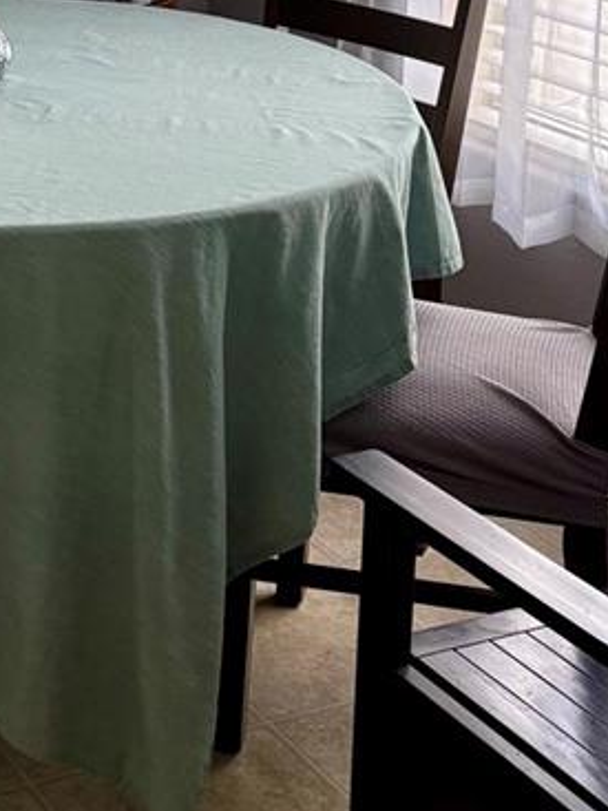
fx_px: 1992
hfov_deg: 16.9
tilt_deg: -8.3
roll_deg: -1.5
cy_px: -126
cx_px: -22
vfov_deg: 21.6
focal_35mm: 85
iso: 125
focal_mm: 5.96
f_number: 1.6
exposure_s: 1/121
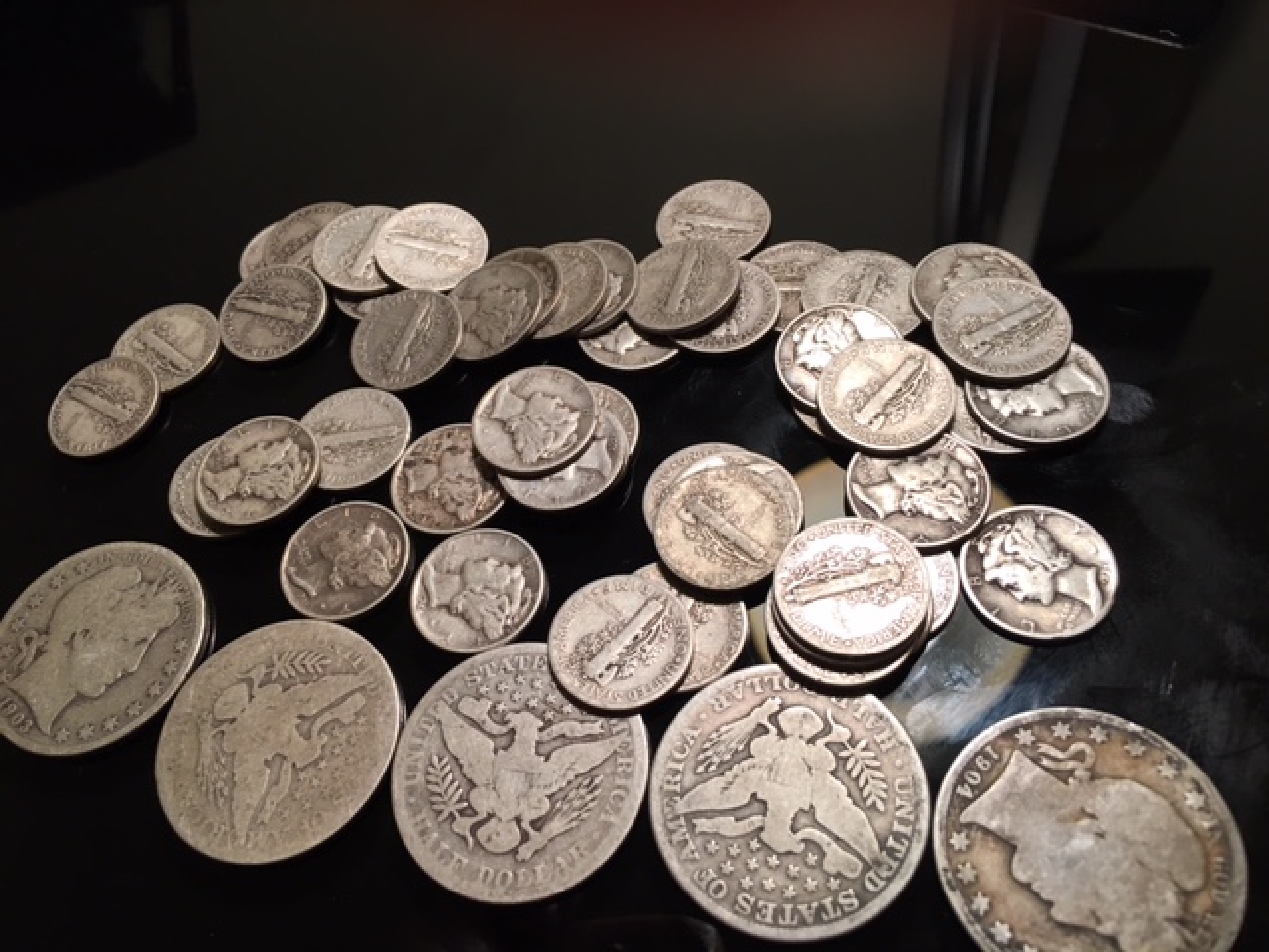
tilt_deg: -56.9
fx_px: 1063
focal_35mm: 29
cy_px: 476
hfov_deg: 61.7
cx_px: 634
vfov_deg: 48.2
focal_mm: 4.15
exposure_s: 1/30
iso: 40
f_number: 2.2
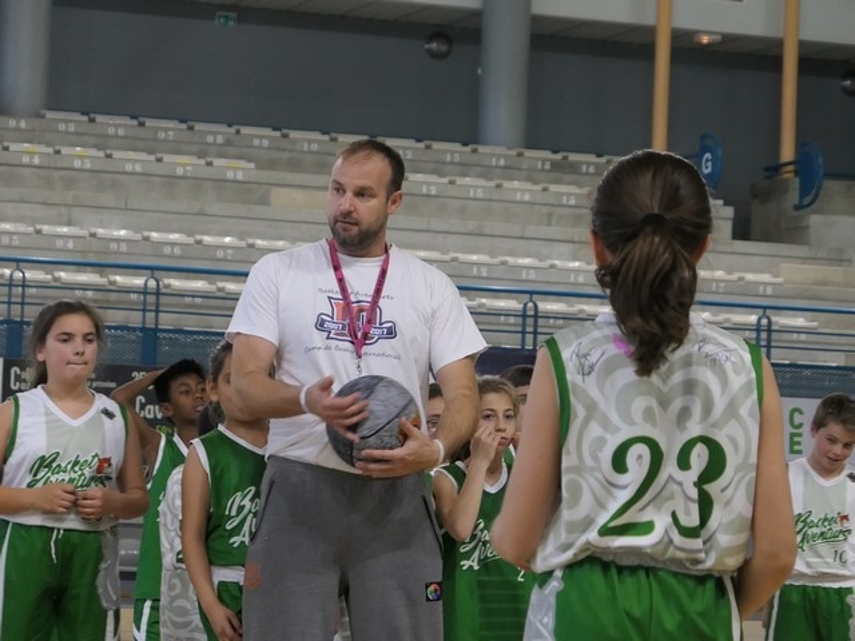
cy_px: 320
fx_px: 3260
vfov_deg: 11.2
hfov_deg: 14.9
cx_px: 428
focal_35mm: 132
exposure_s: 1/125
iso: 640
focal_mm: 26.4
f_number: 2.8
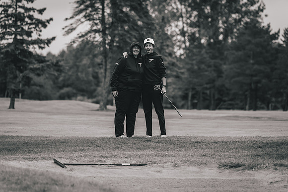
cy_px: 83
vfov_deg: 6.9
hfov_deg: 10.3
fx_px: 1593
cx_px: 149
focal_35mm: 199
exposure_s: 1/1250
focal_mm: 150
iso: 800
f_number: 2.8
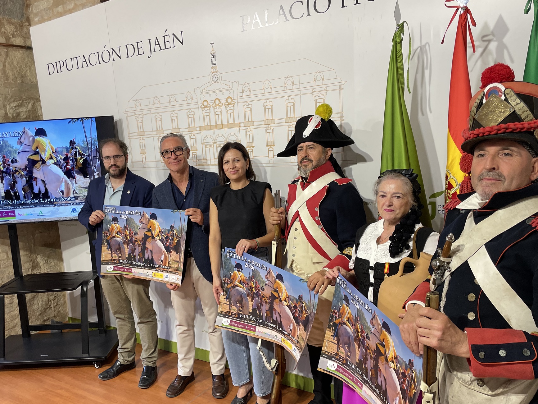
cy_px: 213
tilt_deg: -7.5
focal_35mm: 30
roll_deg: +3.2
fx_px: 466
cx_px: 242
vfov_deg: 46.8
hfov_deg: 59.8
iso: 80
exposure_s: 1/100
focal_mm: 4.2
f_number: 1.6
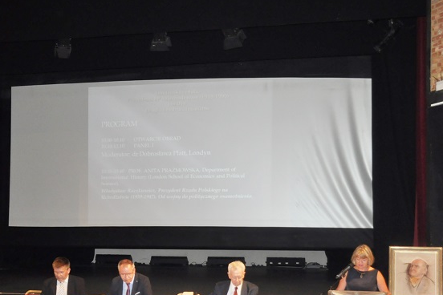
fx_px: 603
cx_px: 189
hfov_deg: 40.2
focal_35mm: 49
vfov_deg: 27.3
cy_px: 210
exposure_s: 1/60
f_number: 3.8
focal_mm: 20
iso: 800
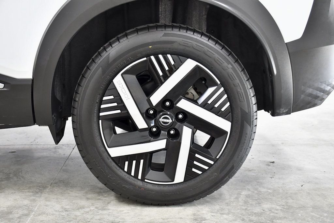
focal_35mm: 48
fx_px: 445
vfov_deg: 28.1
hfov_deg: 41.1
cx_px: 167
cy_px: 112
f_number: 4
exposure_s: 1/160
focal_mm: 32
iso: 1250
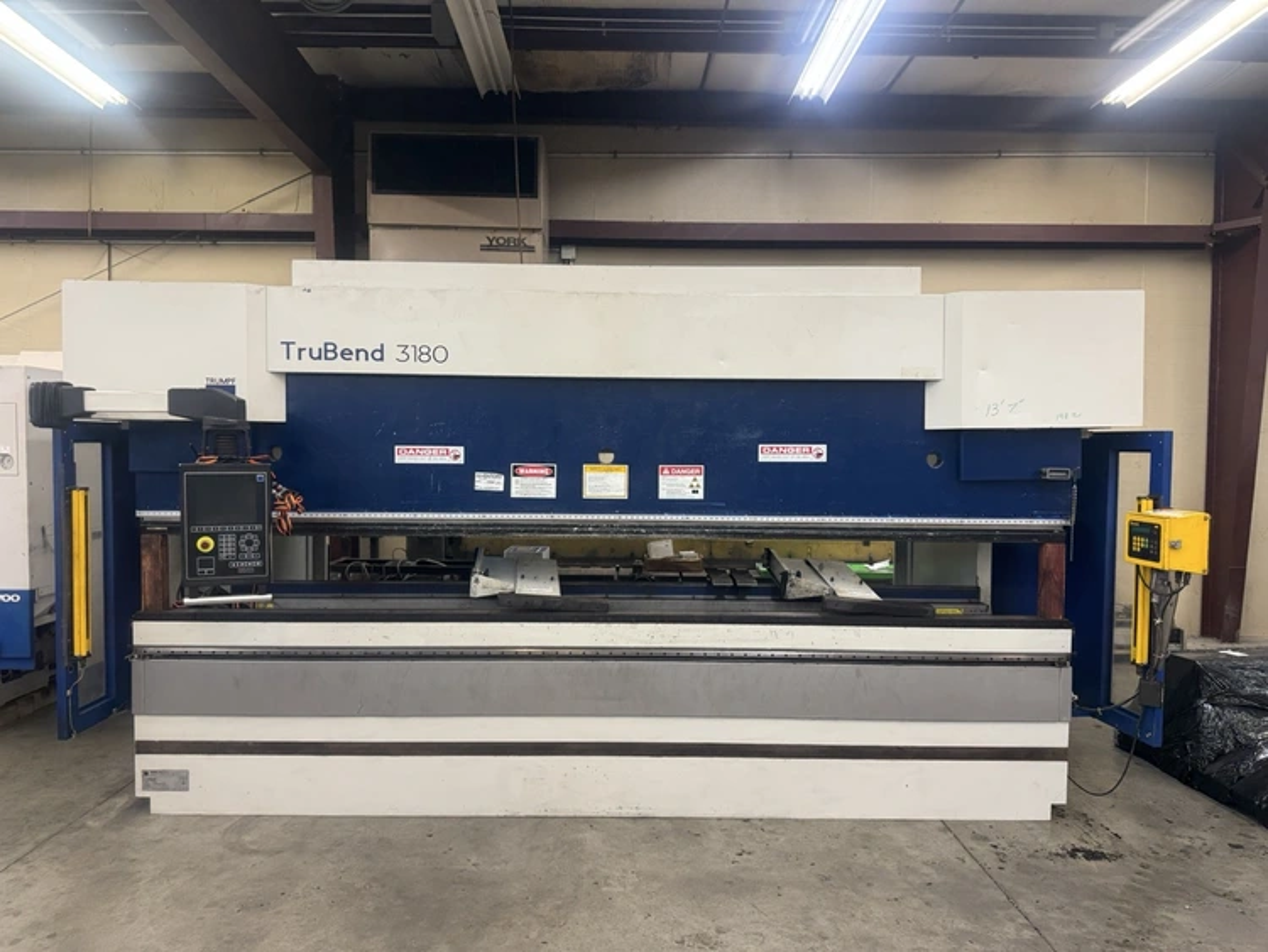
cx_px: 634
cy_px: 476
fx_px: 879
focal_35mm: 24
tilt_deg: -2.6
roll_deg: -0.6
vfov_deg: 56.8
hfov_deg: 71.6
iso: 200
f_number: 1.78
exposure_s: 1/120
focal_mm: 6.76
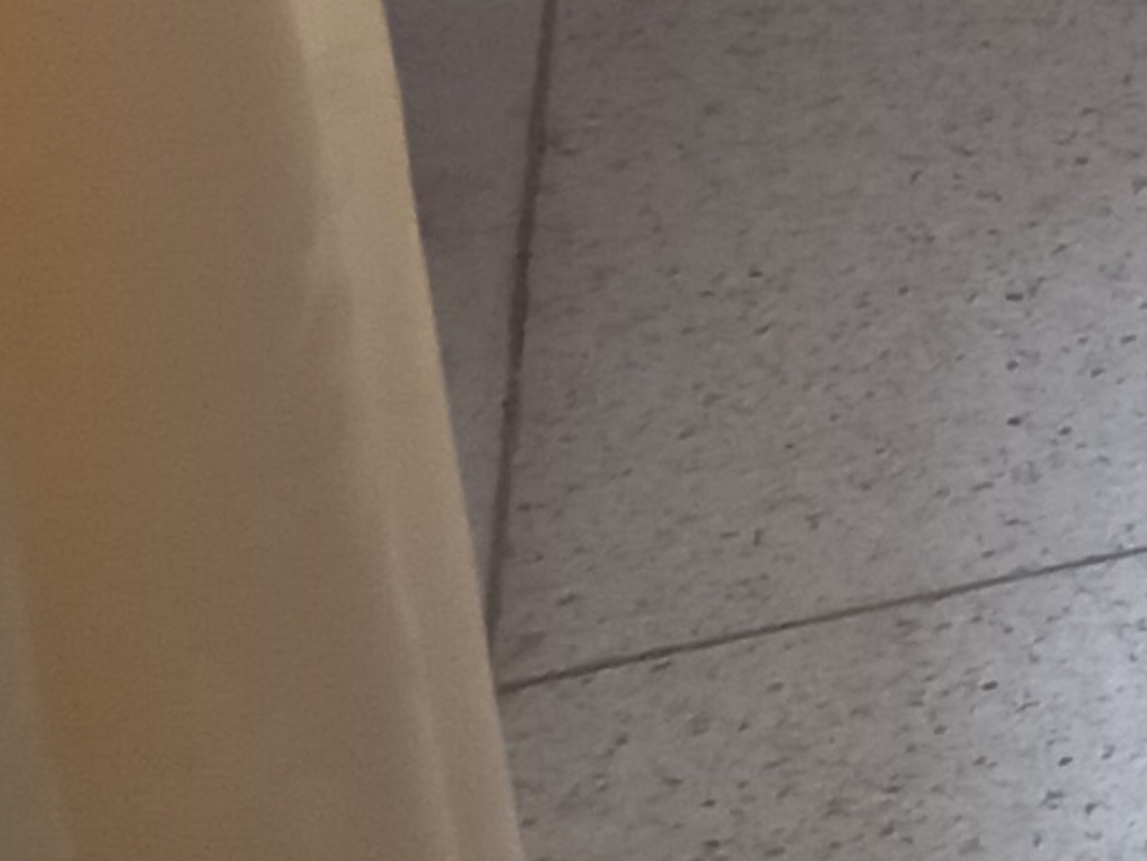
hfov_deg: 7.6
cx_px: 4249
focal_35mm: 197
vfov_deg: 7.1
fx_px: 6528
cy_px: -1263
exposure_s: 1/40
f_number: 2
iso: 200
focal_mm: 4.6
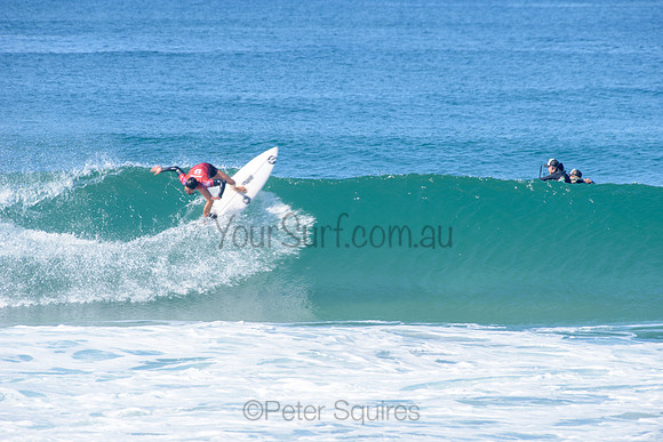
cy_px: 221
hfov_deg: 4.1
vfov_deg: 2.8
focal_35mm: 500
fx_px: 9212
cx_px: 332
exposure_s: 1/160
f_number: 13
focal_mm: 500
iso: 64
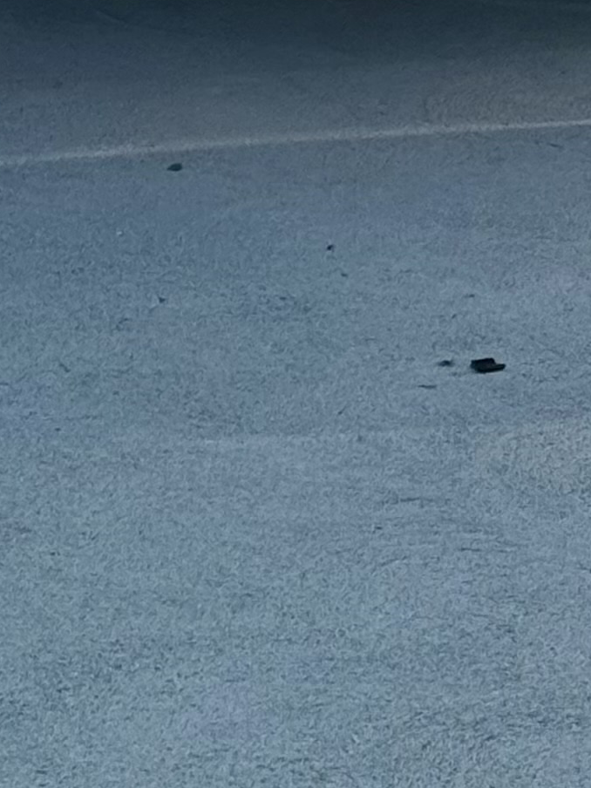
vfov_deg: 8.7
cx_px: 663
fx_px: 4872
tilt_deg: -4.2
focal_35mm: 214
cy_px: -850
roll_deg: -0.7
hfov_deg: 6.9
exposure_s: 1/1377
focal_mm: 6.76
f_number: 1.78
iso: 100
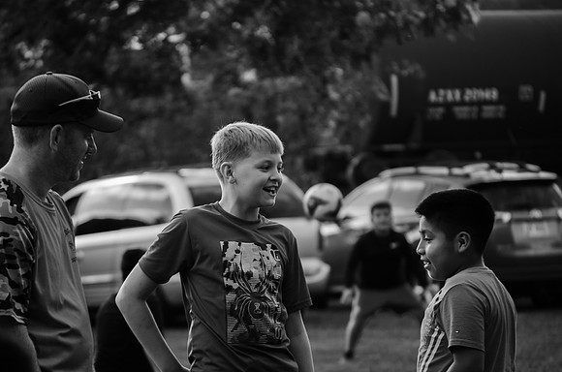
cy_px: 186
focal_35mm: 218
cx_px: 281
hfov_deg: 9.5
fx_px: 3388
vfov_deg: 6.3
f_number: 5.6
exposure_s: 1/500
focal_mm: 145
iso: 220
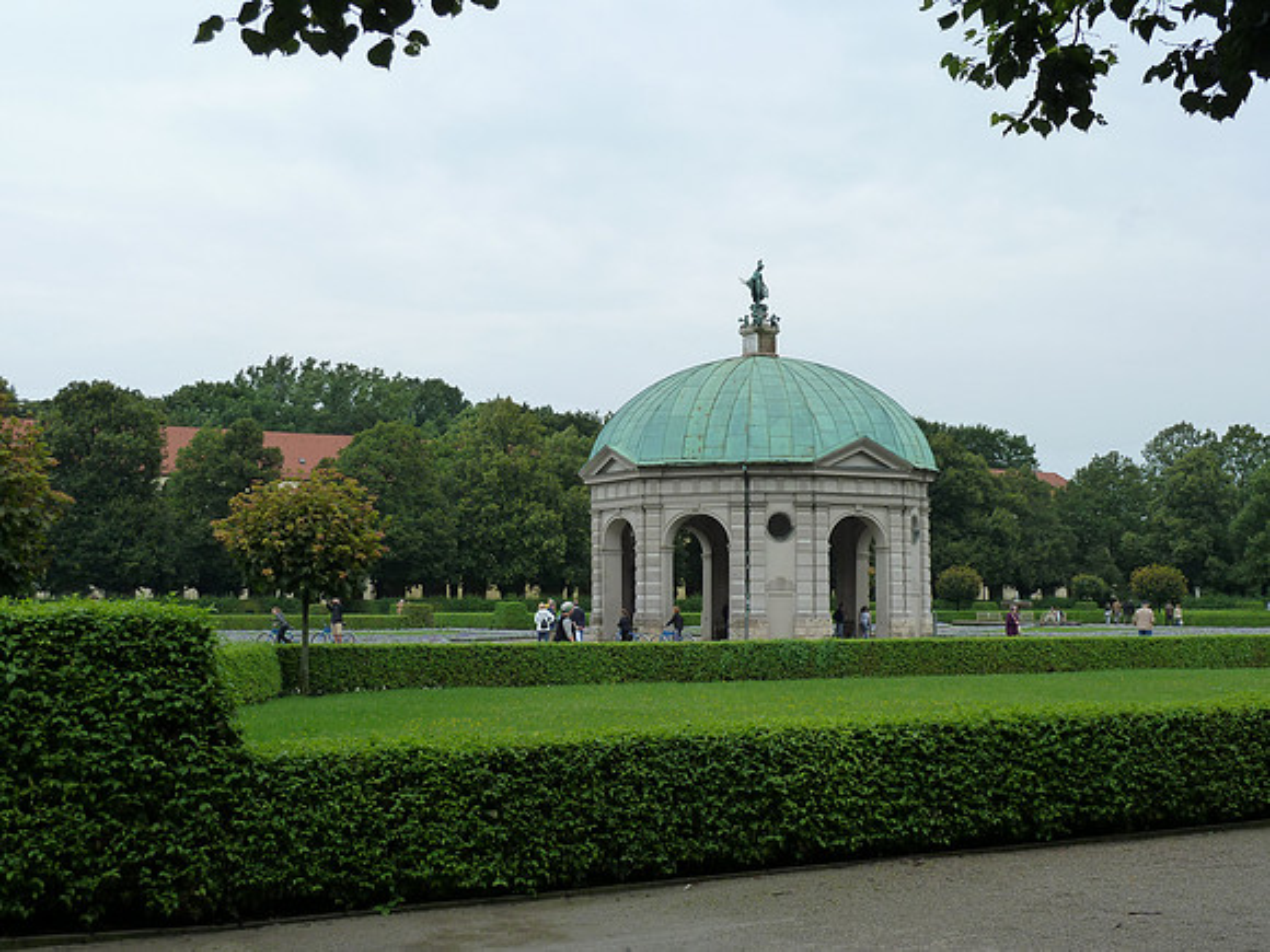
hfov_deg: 42.9
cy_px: 476
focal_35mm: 44
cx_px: 635
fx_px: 1614
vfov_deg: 32.9
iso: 125
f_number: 4
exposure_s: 1/400
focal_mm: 7.3
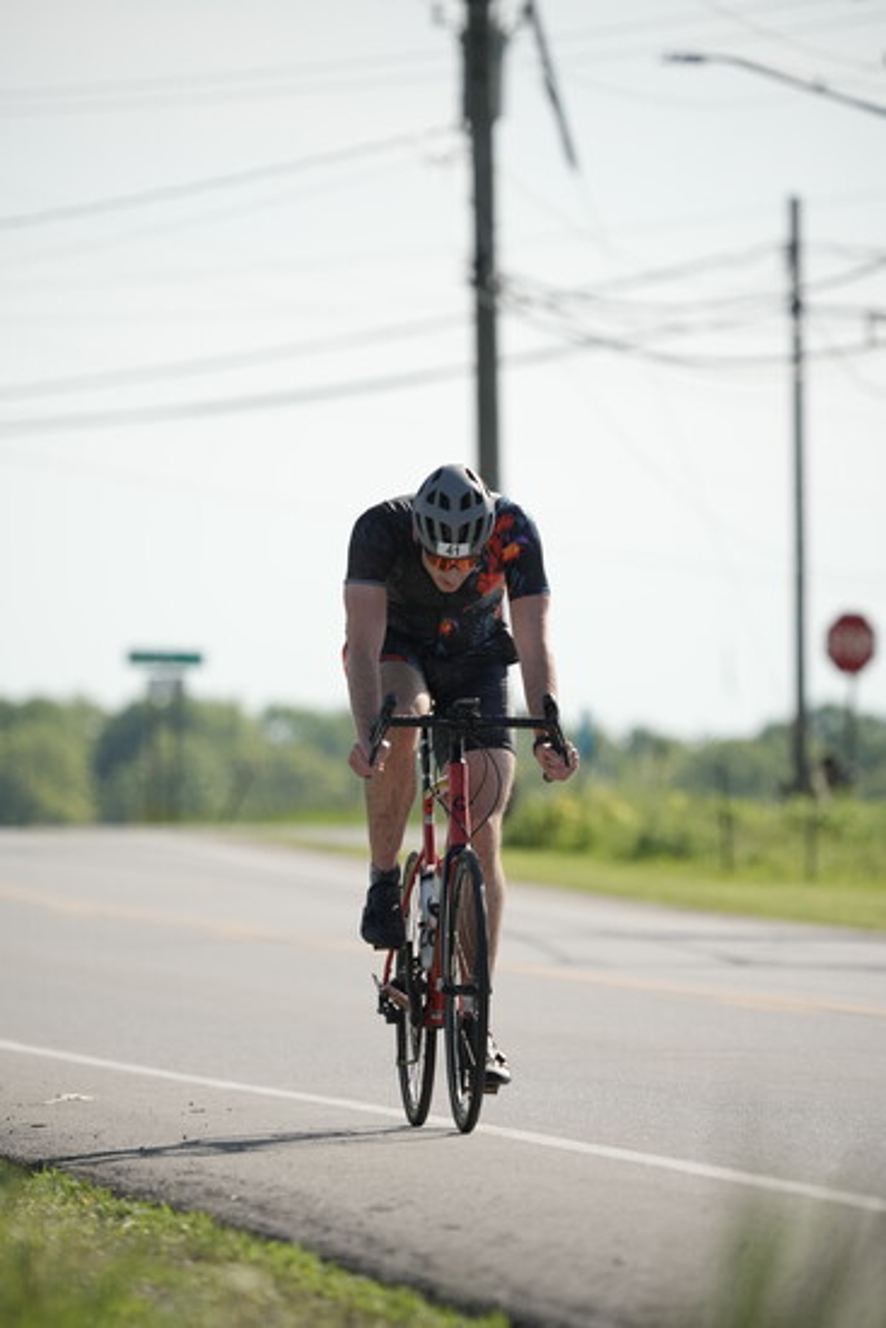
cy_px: 664
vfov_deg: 5.1
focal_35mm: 404
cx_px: 443
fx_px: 14904
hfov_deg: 3.4
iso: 640
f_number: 6.3
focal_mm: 404
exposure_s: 1/2000
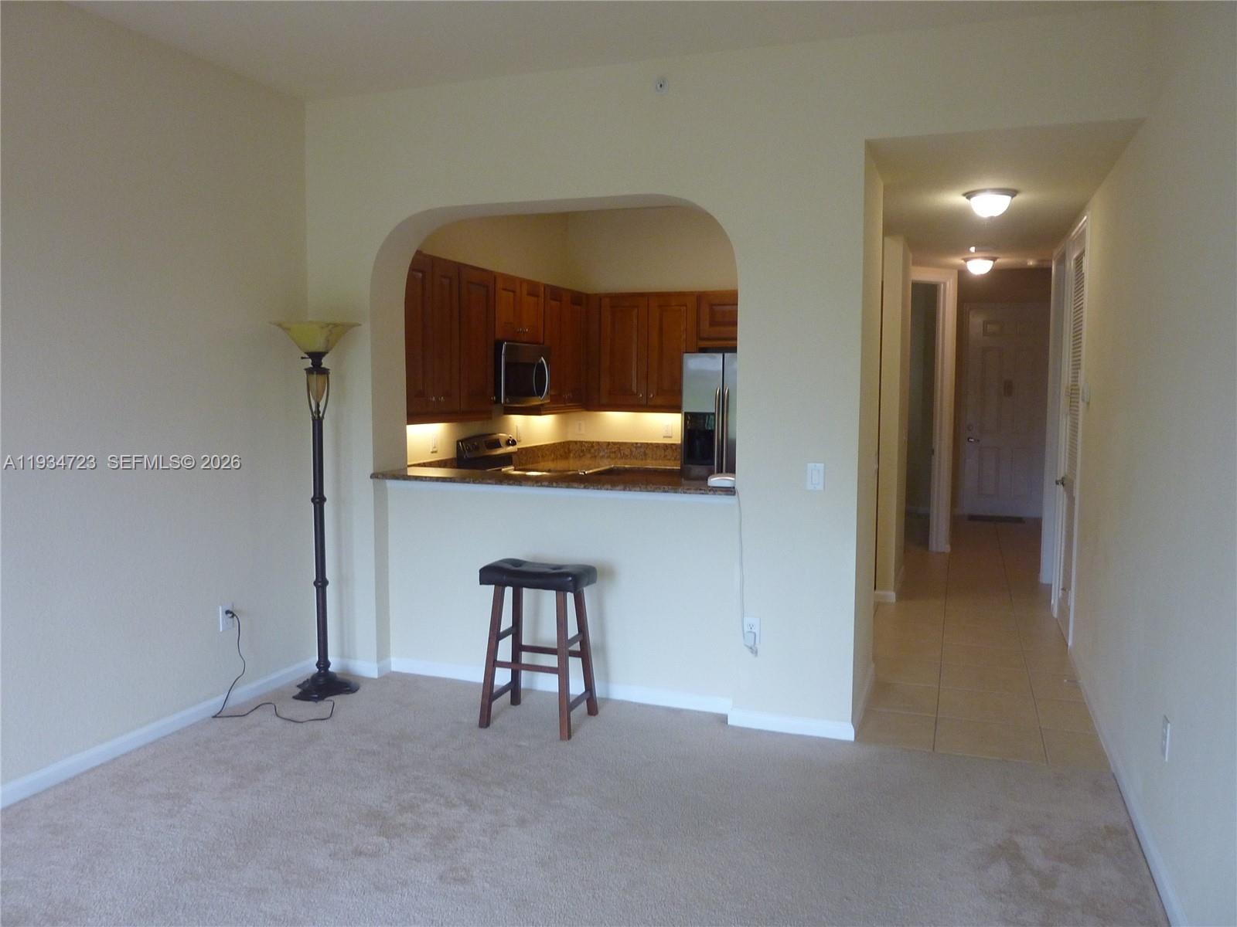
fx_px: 893
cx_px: 618
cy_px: 464
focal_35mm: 25
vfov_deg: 54.9
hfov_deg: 69.4
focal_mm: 4.1
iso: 200
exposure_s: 1/30
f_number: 3.3
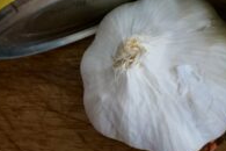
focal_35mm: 184
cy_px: -161
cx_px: 391
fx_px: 1155
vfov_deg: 7.2
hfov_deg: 10.6
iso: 1250
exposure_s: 1/160
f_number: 4
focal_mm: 35
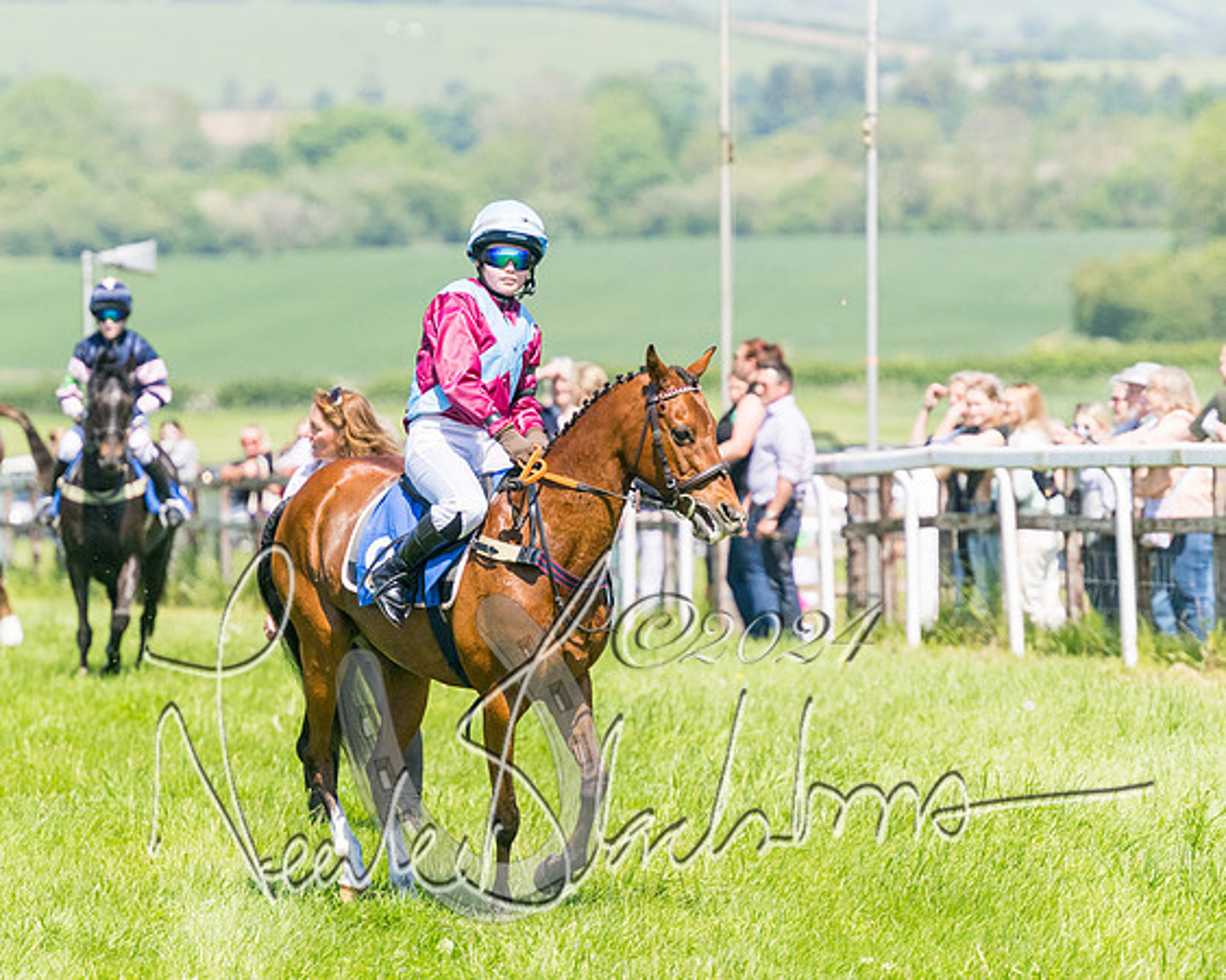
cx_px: 589
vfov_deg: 5.1
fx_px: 11056
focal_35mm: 305
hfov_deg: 6.3
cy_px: 490
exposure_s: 1/6400
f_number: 4
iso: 400
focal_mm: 180
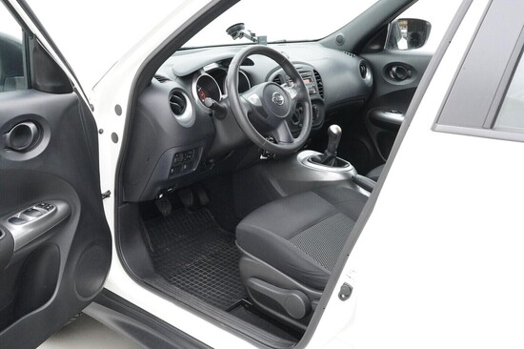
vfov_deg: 36.8
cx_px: 262
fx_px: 524
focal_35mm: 36
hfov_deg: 53.2
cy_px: 174
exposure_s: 1/100
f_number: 9
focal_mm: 24
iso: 5000
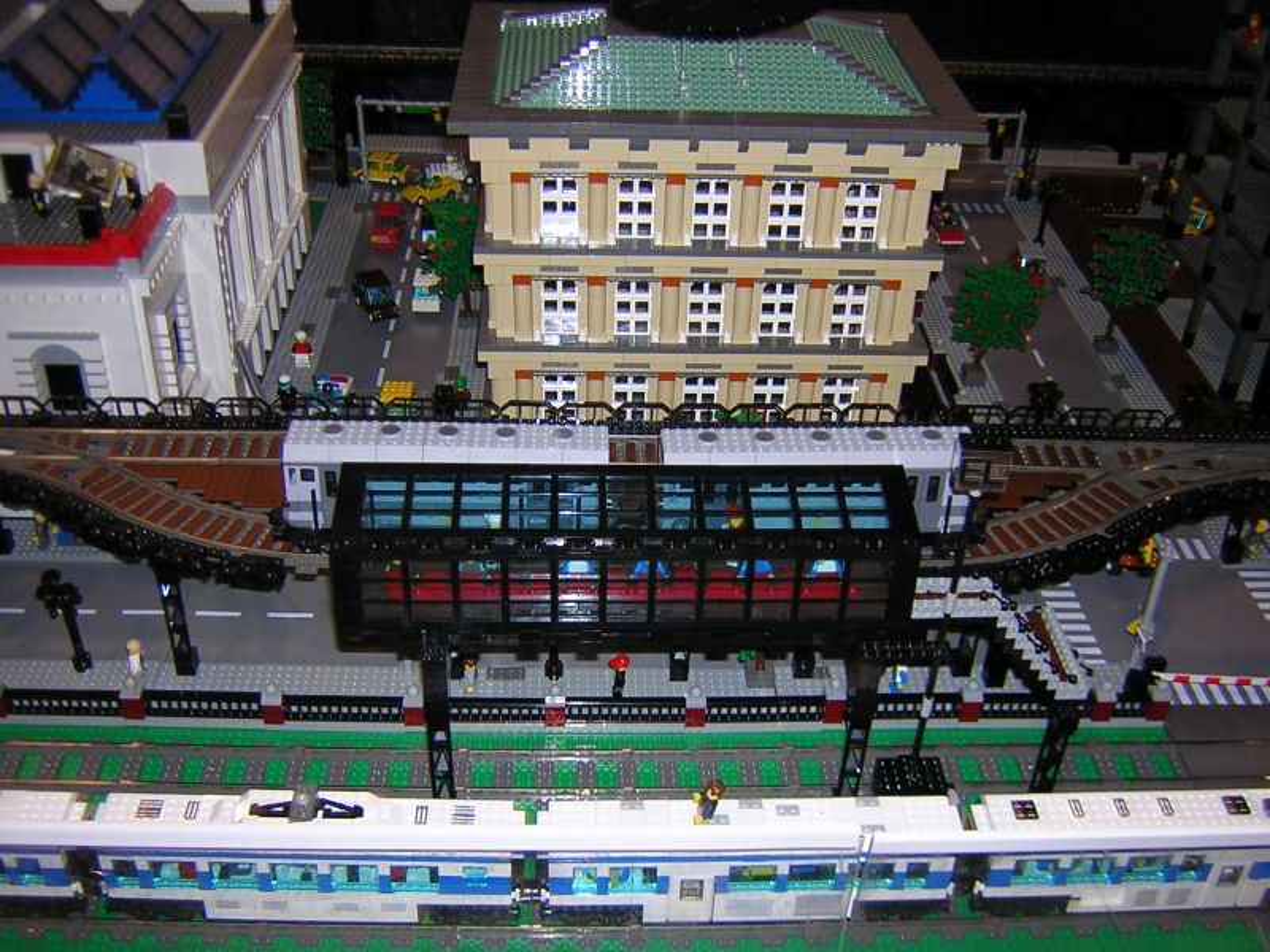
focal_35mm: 36
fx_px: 1321
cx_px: 635
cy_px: 476
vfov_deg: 39.7
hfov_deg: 51.4
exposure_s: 1/60.1
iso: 100
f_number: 2.6
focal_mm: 4.7
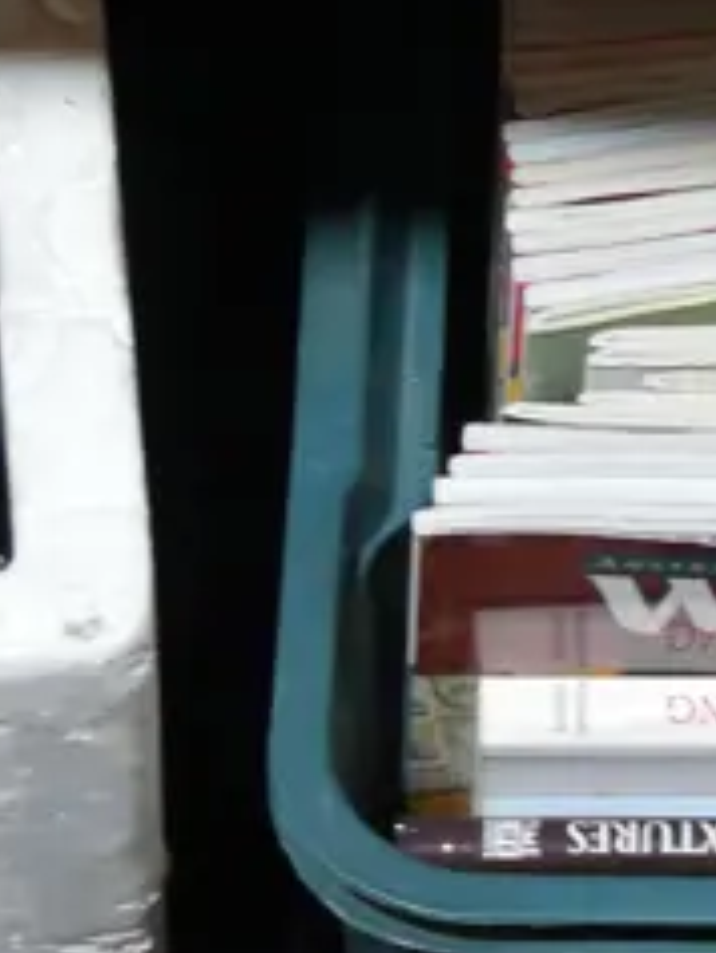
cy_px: 436
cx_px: 1947
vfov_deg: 11.4
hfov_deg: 7.7
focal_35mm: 173
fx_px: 4767
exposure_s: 1/60
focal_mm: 20
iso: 640
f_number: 4.5
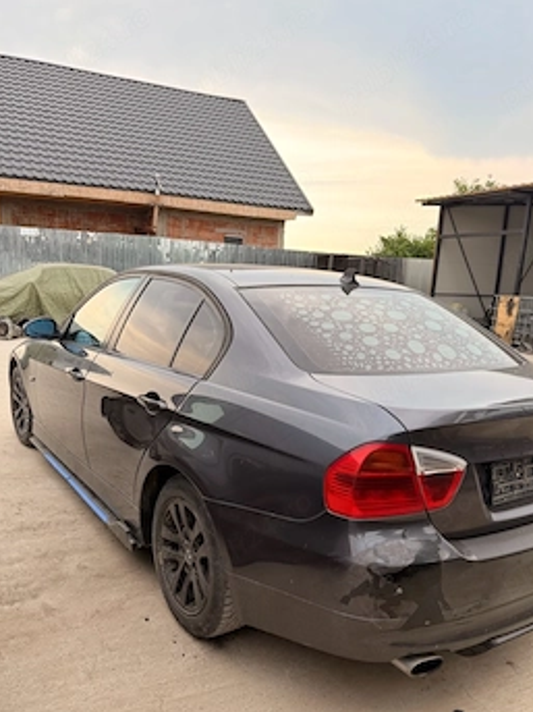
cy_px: 407
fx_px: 575
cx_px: 286
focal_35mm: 28
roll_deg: -3.8
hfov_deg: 49.7
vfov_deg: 63.2
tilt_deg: -12.4
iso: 80
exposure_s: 1/233
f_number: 1.78
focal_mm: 6.76
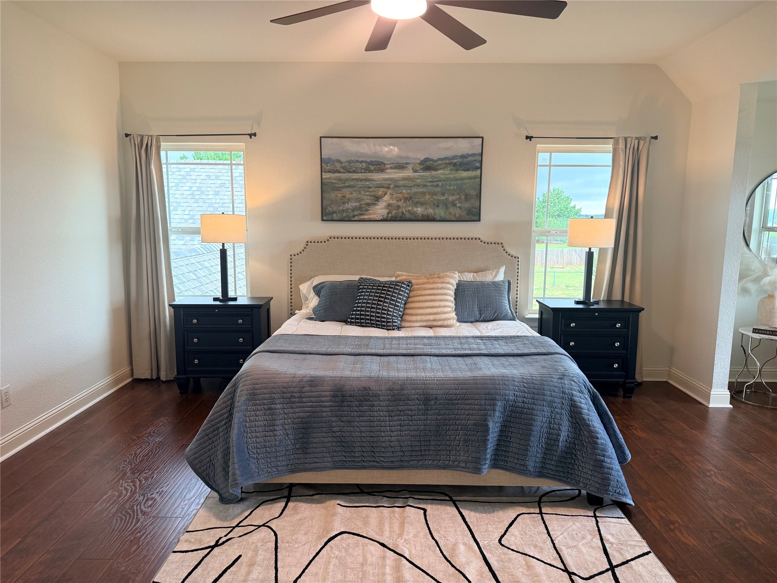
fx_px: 539
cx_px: 388
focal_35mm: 24
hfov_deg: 71.6
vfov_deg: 56.8
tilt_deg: -8.4
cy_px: 292
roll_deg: -0.4
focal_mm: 6.76
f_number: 1.78
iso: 160
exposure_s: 1/120
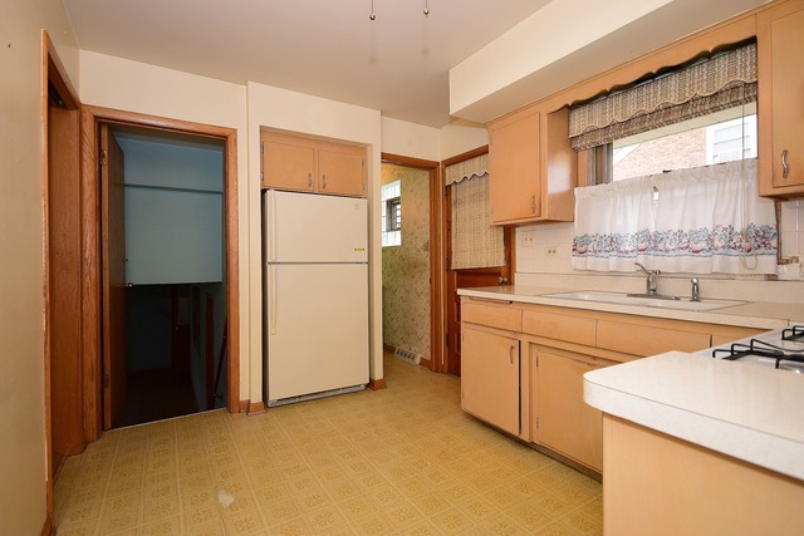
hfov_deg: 92.4
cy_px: 268
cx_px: 402
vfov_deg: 69.7
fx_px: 385
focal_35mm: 17
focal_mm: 11.5
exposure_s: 1/60
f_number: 6.3
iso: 500
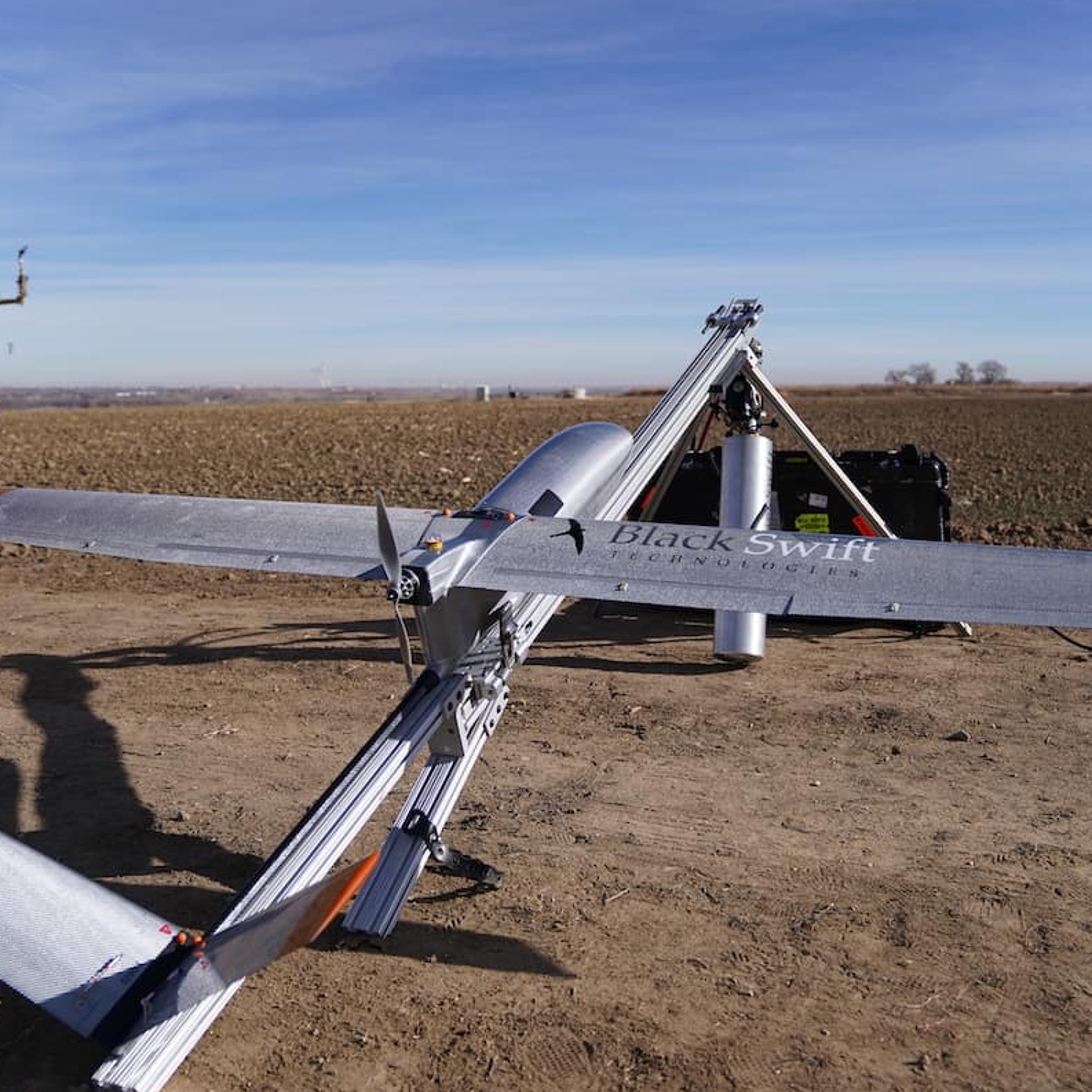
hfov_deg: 45.9
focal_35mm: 36
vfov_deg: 46.0
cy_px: 547
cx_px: 618
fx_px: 1285
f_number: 2.8
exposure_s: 1/5000
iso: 250
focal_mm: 28
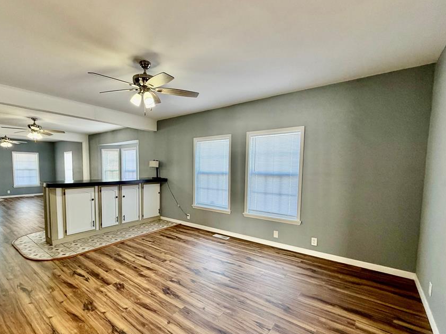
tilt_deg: -4.2
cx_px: 187
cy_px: 184
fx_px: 219
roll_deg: -0.4
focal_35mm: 17
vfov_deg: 74.5
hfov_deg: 90.3
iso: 250
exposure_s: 1/120
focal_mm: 2.22
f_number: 2.2
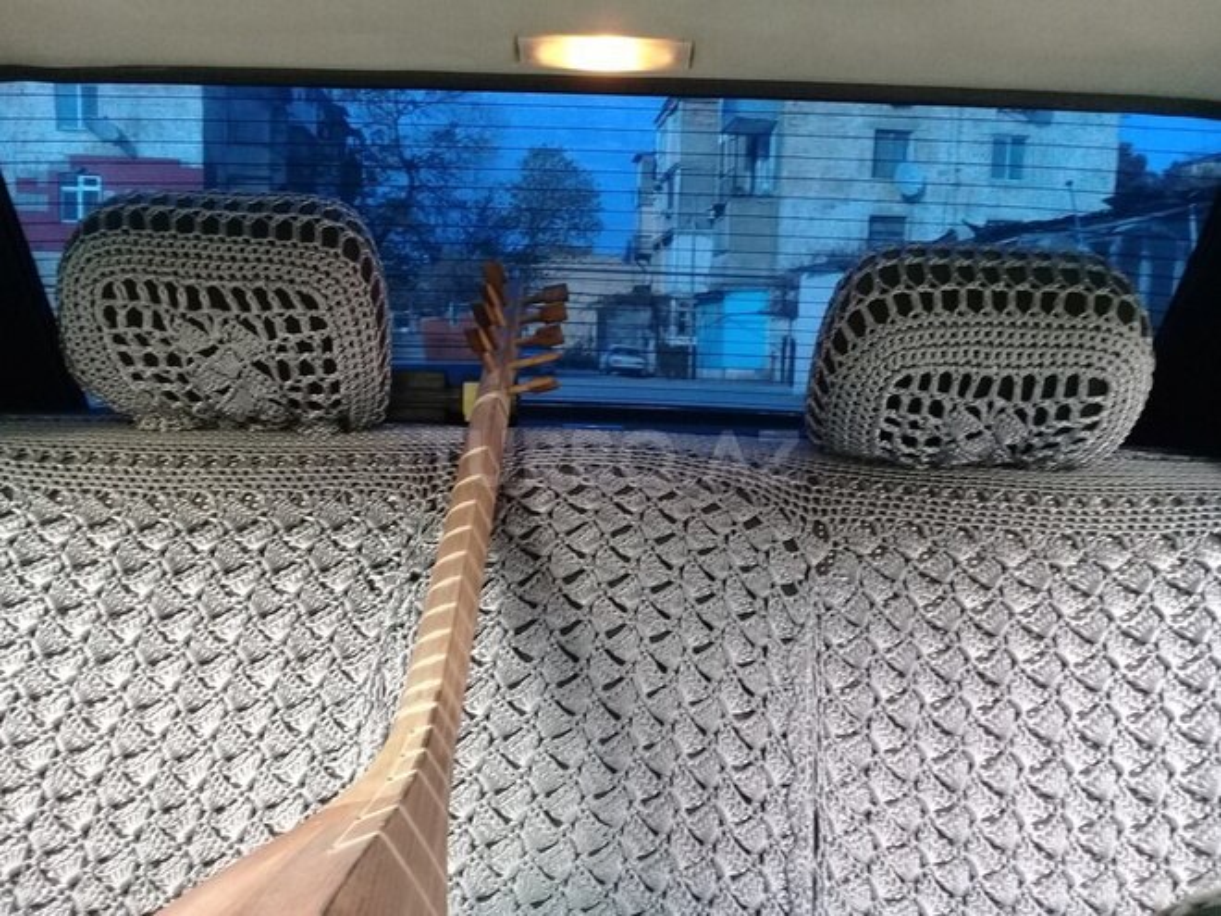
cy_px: 458
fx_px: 1093
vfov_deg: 45.4
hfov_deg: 58.4
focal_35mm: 31
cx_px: 610
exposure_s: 1/33
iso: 125
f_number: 2.2
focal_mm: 3.3
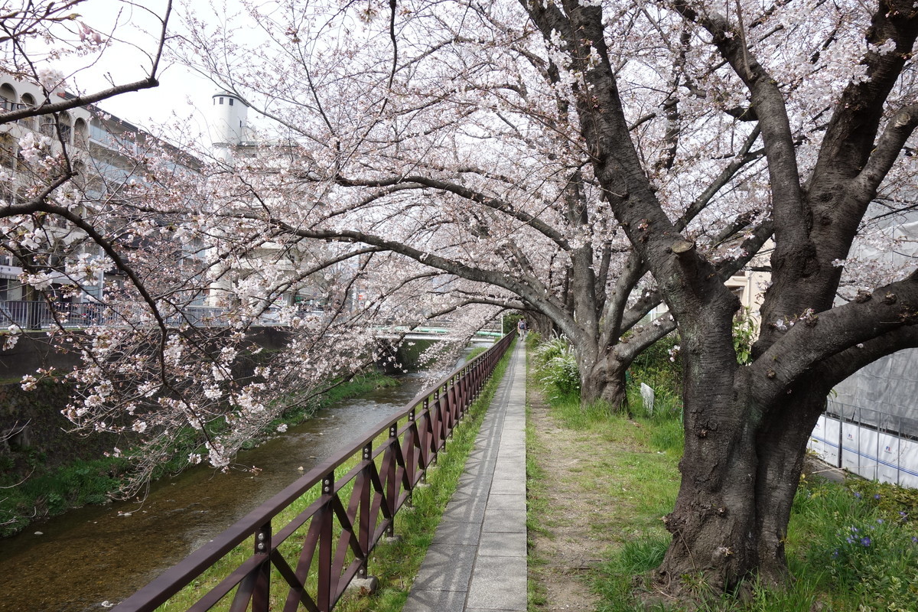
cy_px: 306
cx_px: 459
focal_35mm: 28
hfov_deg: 65.5
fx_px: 714
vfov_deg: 46.4
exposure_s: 1/200
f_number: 5.6
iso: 125
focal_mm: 10.4
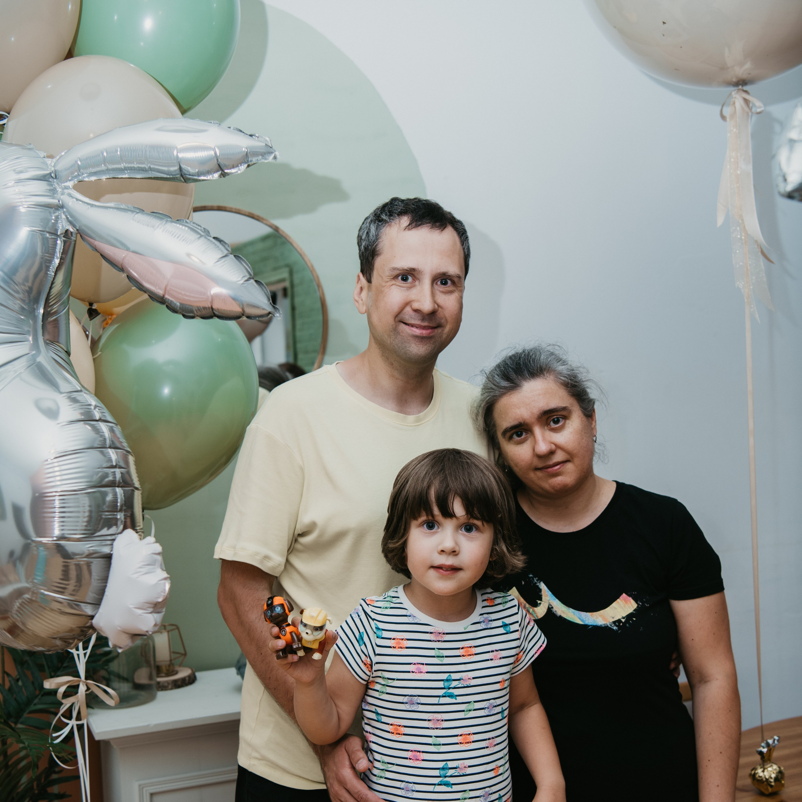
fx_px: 1206
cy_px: 467
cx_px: 402
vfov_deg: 36.7
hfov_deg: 36.8
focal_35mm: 46
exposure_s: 1/160
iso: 100
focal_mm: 36
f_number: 3.5
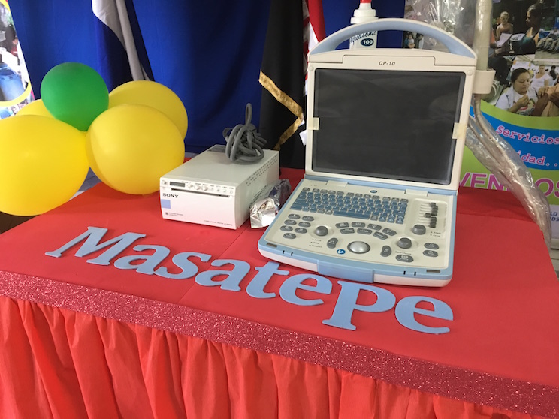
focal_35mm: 29
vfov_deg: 48.2
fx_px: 468
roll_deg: +1.1
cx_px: 280
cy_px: 210
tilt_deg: -21.8
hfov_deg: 61.7
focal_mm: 4.15
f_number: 2.2
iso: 80
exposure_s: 1/15
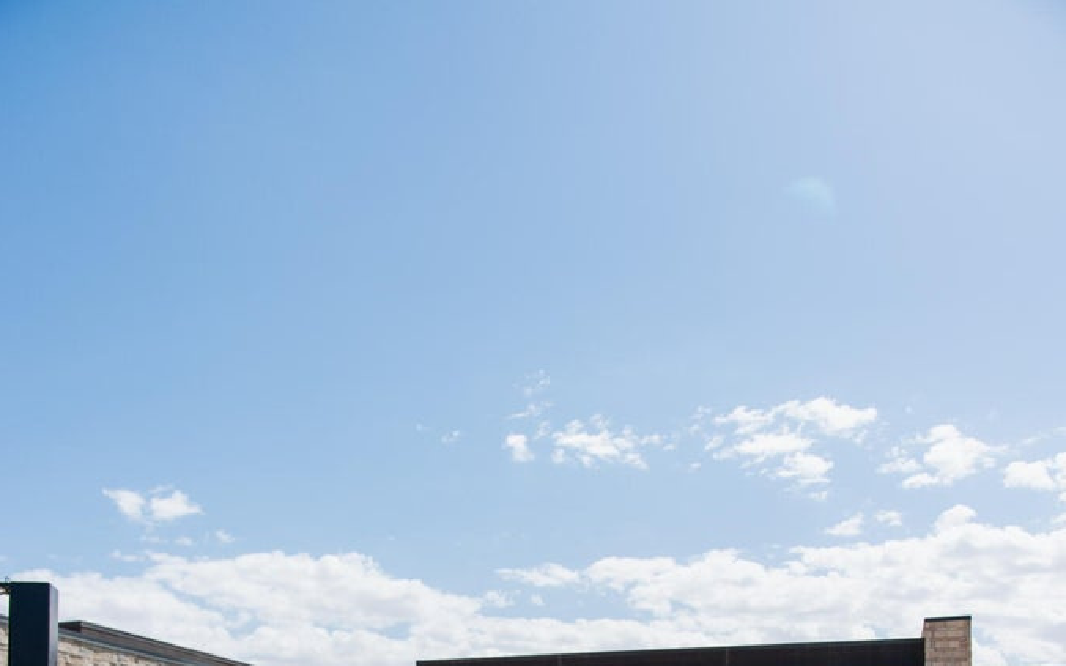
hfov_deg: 52.8
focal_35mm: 37
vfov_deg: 29.5
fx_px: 1075
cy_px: 805
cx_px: 532
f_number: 5.6
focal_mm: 24
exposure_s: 1/3200
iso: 400
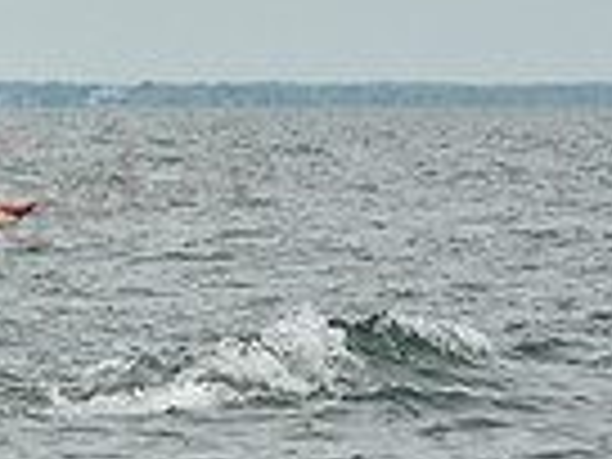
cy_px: 56
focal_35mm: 819
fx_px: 14480
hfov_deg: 2.4
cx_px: -590
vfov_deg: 1.8
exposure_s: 1/1000
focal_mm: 200
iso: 320
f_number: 10
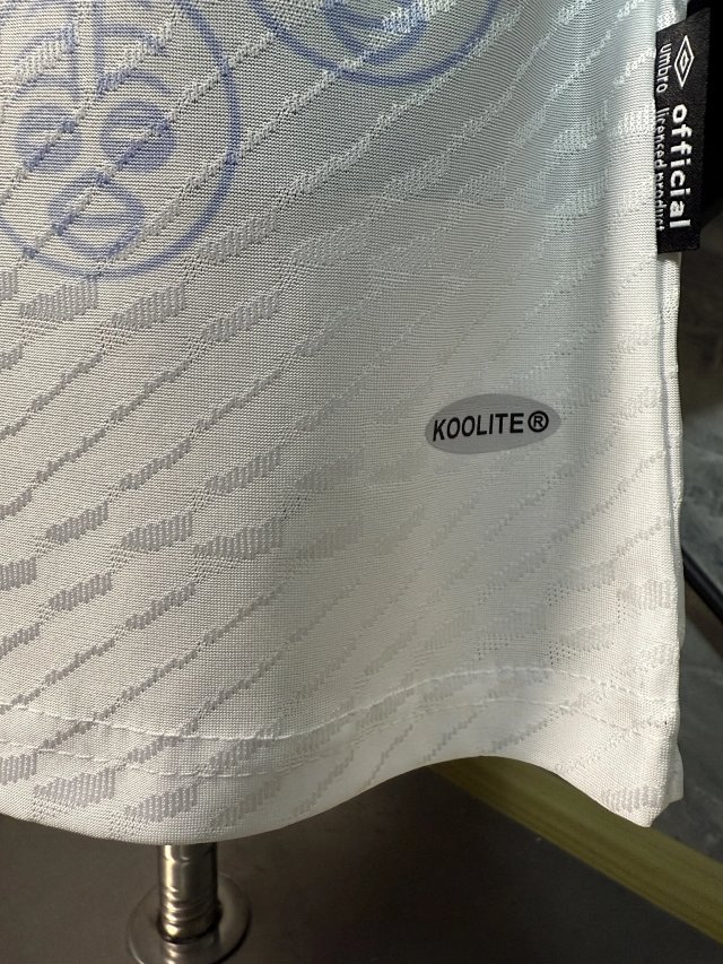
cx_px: 362
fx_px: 668
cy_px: 482
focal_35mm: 24
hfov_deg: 56.8
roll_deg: -1.4
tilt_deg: -8.7
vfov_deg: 71.6
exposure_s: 1/50
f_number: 2.2
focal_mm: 2.22
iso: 200
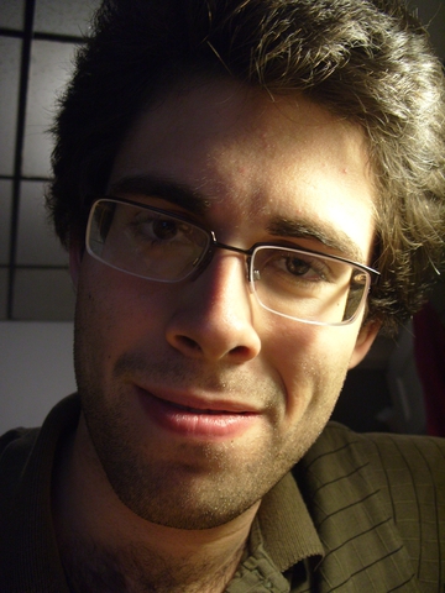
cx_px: 222
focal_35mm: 35
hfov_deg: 40.7
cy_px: 296
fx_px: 600
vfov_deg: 52.6
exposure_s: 1/45
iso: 200
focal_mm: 7.8
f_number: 2.8
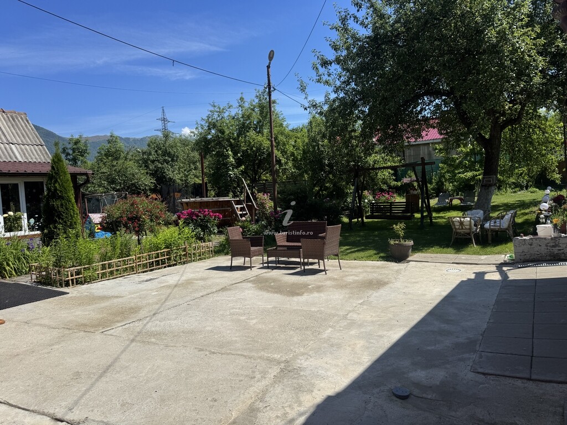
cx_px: 284
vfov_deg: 56.8
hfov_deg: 71.6
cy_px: 212
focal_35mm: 24
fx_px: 393
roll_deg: +3.7
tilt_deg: -3.3
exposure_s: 1/5814
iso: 80
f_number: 1.78
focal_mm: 6.76
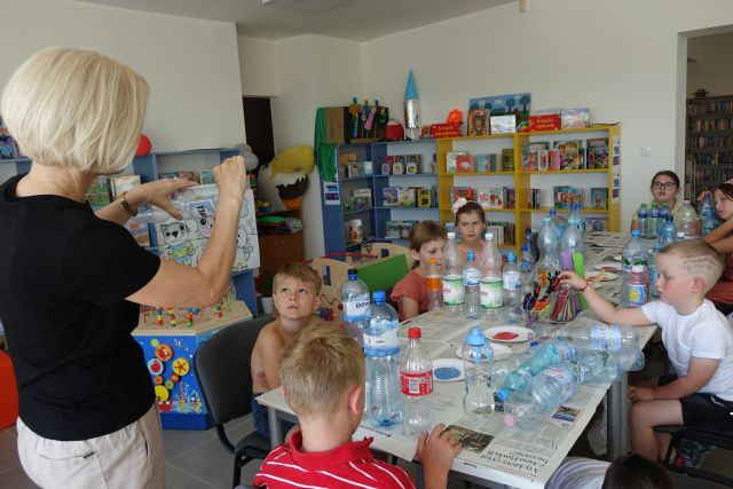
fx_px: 591
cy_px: 244
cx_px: 366
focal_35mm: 29
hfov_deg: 63.6
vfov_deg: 45.0
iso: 125
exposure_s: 1/125
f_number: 2.8
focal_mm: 10.49
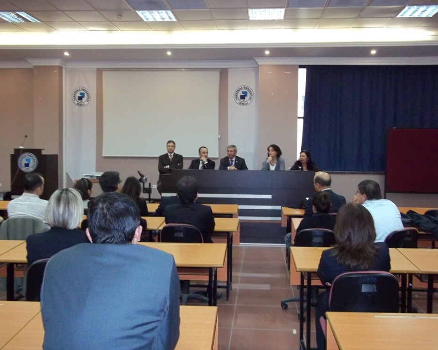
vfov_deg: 43.4
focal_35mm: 34
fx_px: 441
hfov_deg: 52.8
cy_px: 175
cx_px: 221
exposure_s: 1/30
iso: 320
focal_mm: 5.7
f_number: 2.9
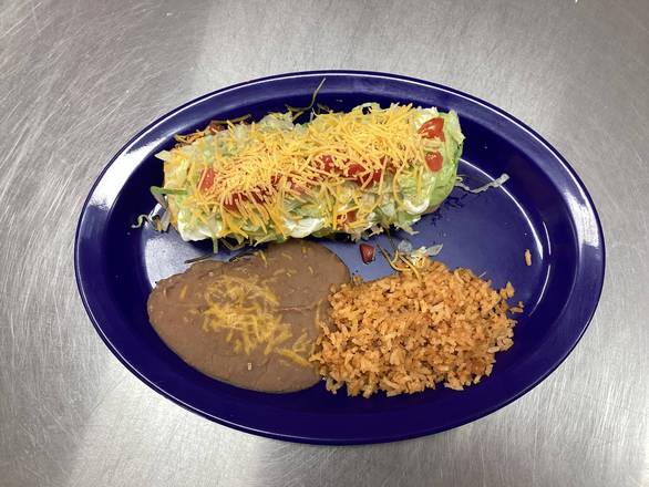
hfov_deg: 58.3
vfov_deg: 45.5
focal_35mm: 31
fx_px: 581
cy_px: 244
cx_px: 324
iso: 80
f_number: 2.4
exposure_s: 1/60
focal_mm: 3.3
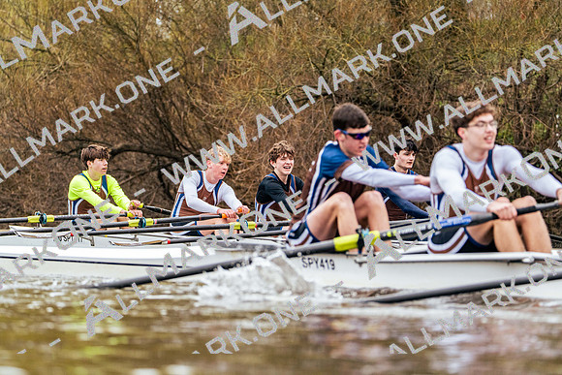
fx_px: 4918
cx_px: 281
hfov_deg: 6.5
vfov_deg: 4.4
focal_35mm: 315
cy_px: 188
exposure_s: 1/2000
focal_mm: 315
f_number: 6.3
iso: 2500
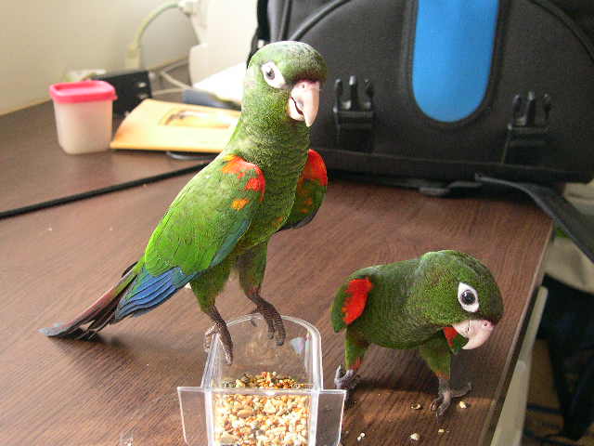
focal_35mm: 47
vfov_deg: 30.9
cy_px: 223
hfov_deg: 40.4
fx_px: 807
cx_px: 297
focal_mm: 10.1
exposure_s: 1/74.6
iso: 400
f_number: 3.1
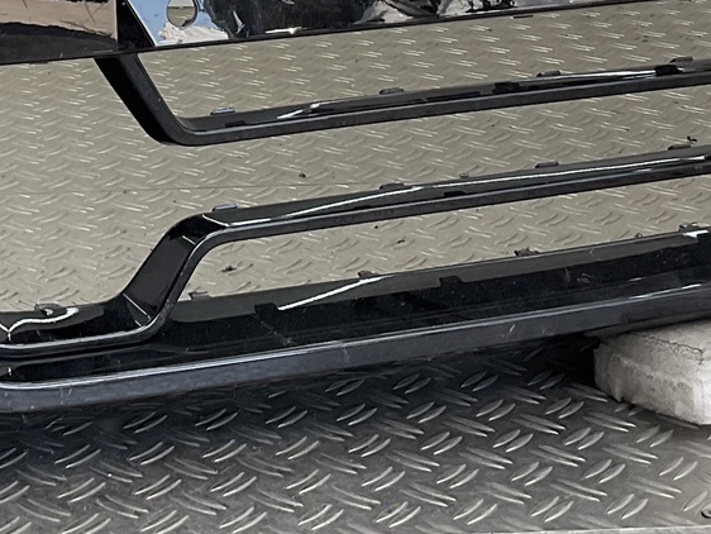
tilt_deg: -8.5
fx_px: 2137
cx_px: 173
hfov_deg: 18.8
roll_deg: +0.2
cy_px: -213
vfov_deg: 13.6
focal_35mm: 104
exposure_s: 1/160
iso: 16
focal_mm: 3
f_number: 1.8
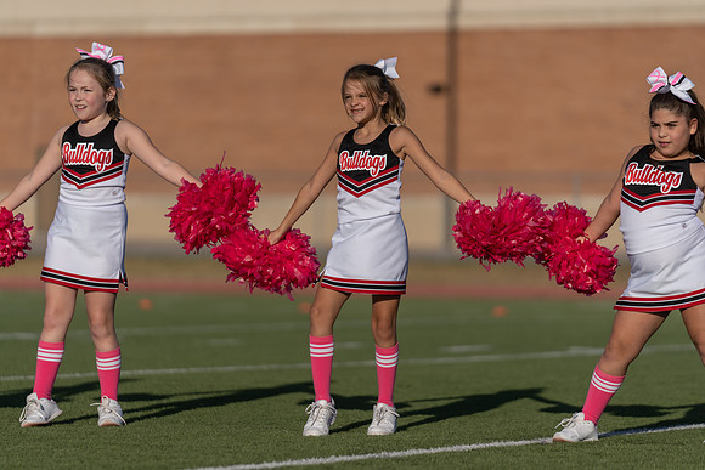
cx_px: 352
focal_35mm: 200
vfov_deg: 6.9
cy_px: 235
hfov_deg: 10.3
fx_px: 3917
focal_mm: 200
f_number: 2.8
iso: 100
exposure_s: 1/4000
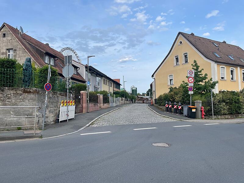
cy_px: 92
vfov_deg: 53.1
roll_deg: +1.0
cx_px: 122
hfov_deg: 67.3
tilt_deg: +4.1
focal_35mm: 26
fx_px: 183
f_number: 1.6
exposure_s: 1/1949
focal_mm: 4.2
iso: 32
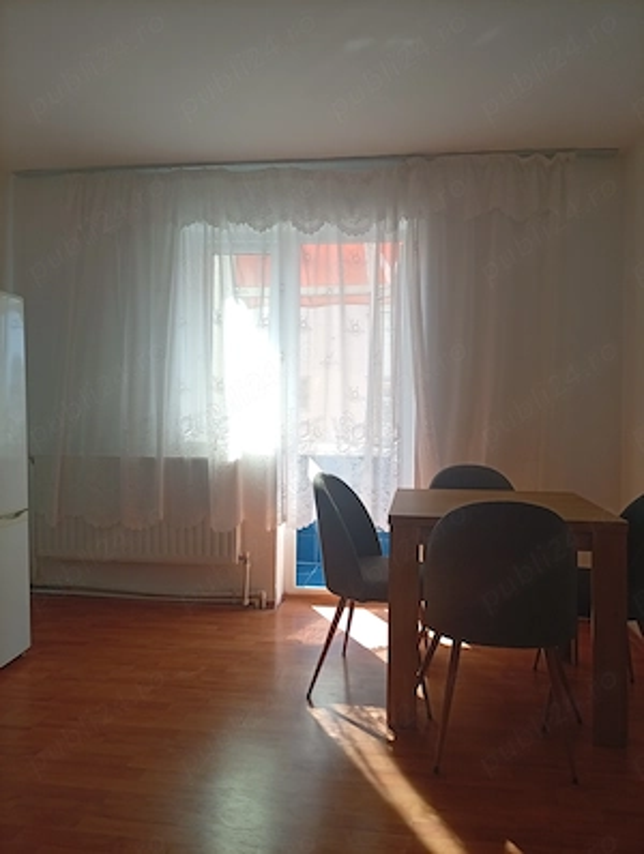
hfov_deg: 51.5
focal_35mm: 27
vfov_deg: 65.2
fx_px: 668
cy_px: 427
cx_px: 322
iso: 50
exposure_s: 1/132
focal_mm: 3.84
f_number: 1.8
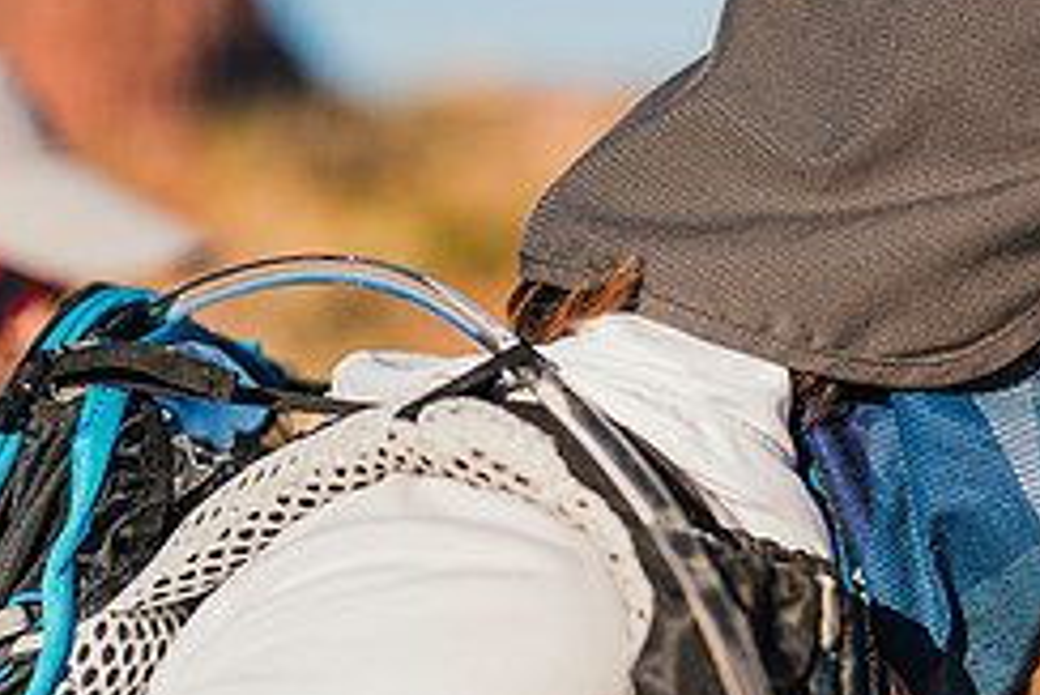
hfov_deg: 16.9
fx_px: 3440
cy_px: 356
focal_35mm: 119
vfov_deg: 11.5
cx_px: 963
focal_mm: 50
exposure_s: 1/5000
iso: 100
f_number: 1.8
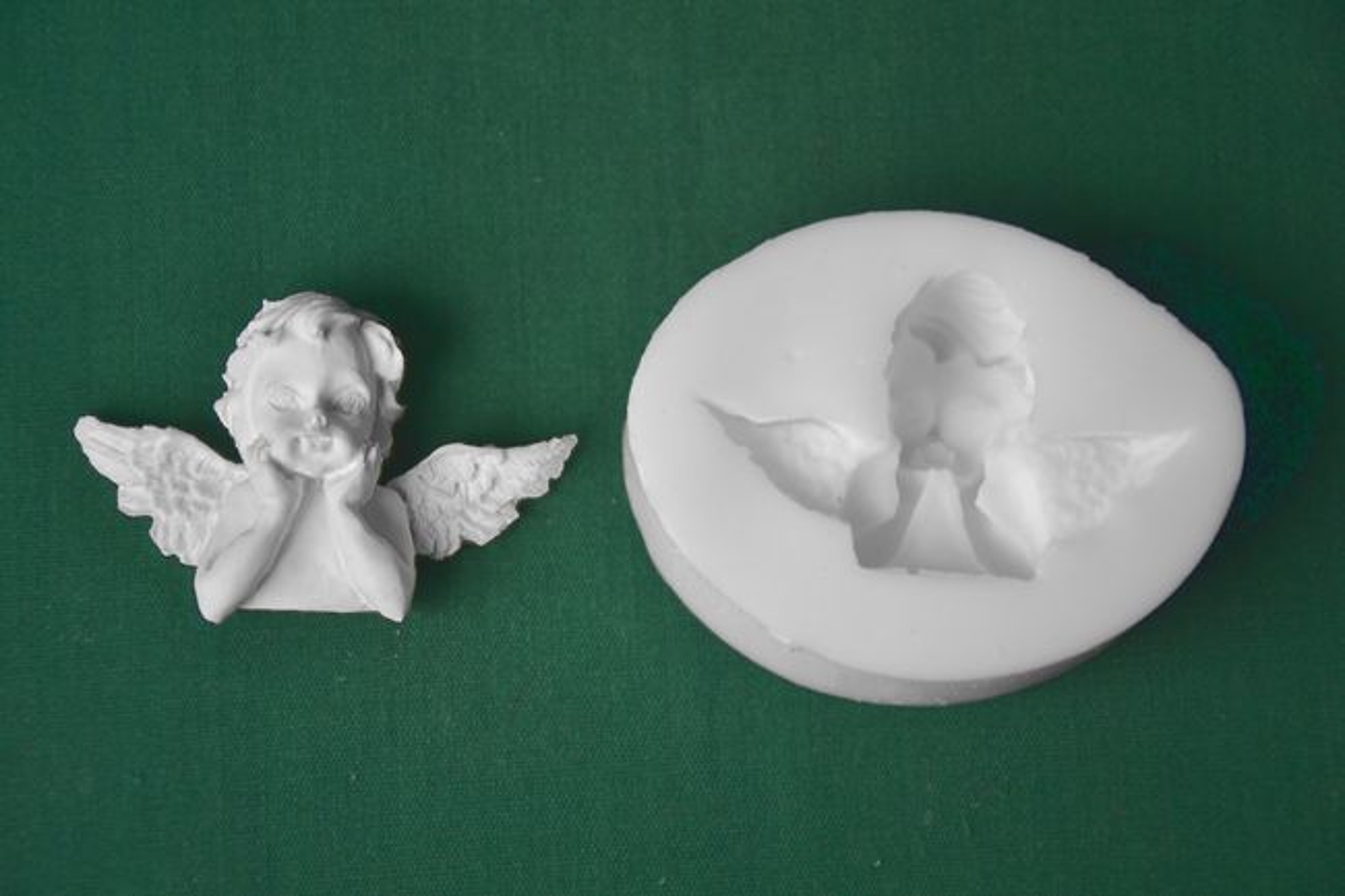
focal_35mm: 128
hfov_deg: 16.1
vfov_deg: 10.7
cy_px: 448
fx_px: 4762
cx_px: 672
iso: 100
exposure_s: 1/30
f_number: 5.6
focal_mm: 85
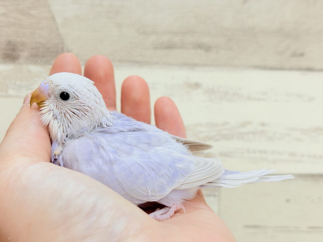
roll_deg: -0.4
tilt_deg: -4.8
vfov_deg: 28.0
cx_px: 162
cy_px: 121
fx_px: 485
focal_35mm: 52
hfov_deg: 36.8
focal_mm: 5.96
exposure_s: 1/50
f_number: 1.6
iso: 50
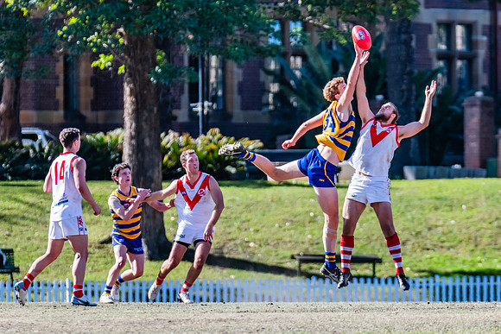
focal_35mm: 508
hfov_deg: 4.1
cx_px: 342
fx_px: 7066
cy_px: 156
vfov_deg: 2.7
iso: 800
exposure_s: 1/1600
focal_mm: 360
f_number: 5.6
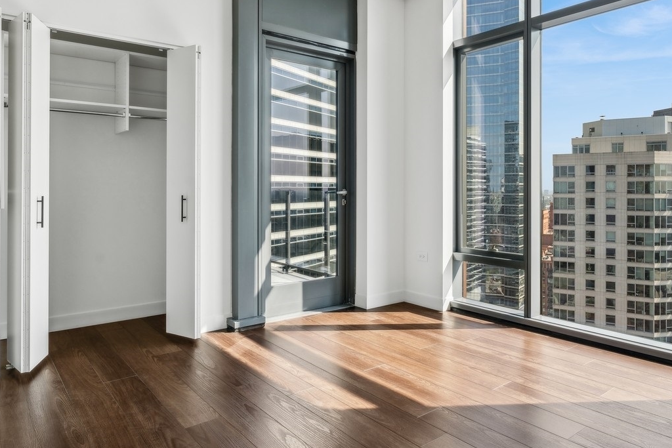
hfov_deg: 71.5
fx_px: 467
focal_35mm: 25
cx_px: 348
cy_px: 184
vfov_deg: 51.0
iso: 200
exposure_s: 1/80
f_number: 9
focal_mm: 16
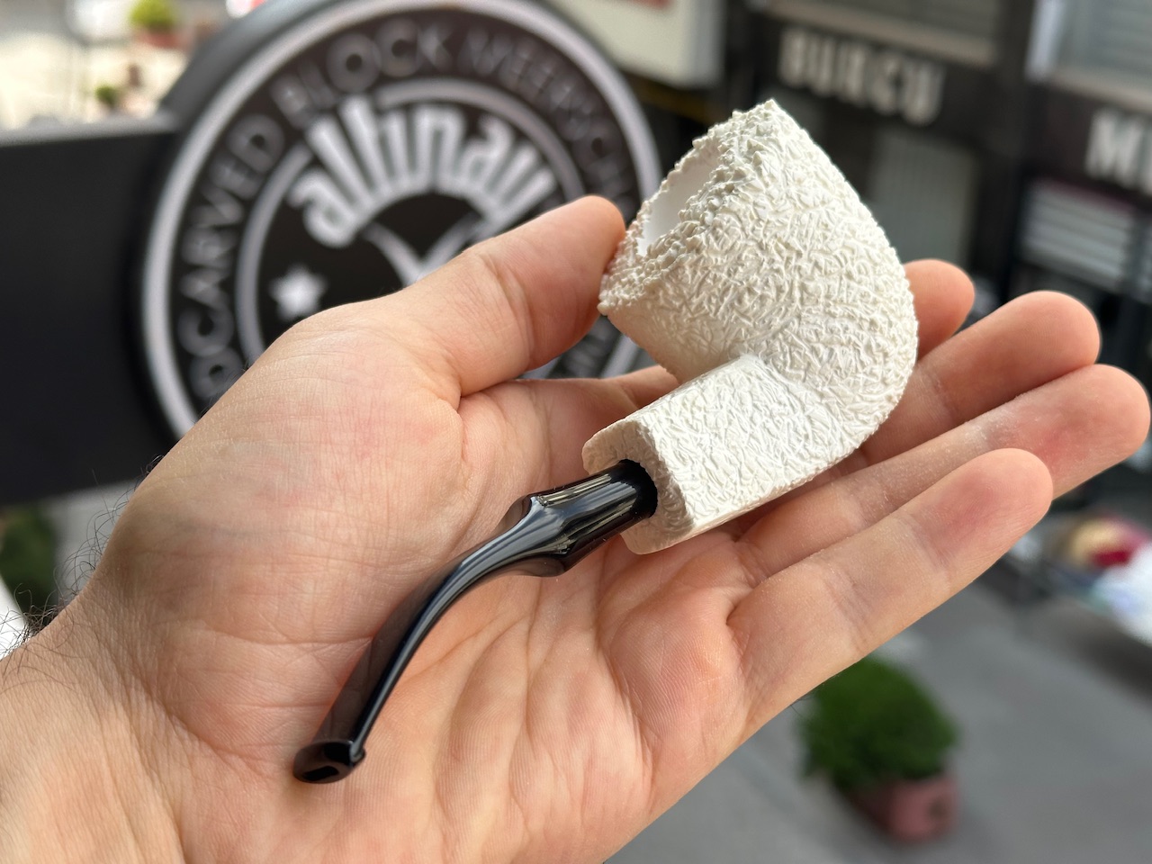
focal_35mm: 48
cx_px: 576
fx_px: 1597
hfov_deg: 39.7
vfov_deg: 30.3
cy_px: 432
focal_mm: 6.86
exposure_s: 1/823
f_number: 1.78
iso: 64
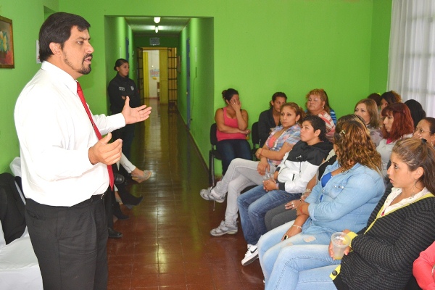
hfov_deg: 49.6
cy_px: 145
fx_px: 471
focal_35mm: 39
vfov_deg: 34.2
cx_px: 218
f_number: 4.2
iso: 720
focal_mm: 26
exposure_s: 1/60
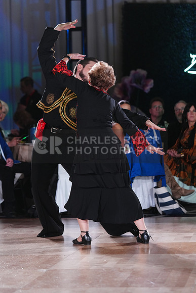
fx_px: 1257
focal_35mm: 154
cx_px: 98
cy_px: 146
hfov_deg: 8.9
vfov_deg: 13.3
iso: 2500
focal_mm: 154
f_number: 4
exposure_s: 1/400
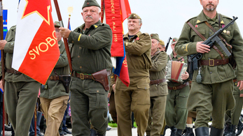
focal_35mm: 95
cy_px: 67
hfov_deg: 22.4
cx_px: 139
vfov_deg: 12.7
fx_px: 612
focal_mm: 70
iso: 800
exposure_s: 1/1000
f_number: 7.1
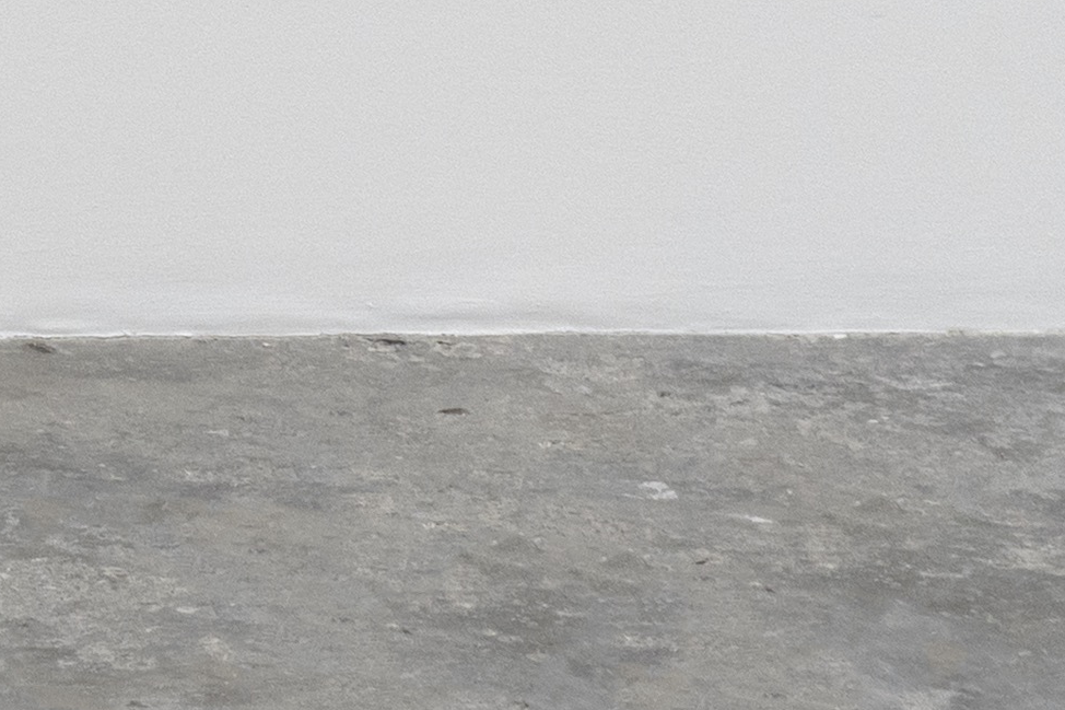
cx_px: -1193
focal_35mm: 231
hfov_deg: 8.4
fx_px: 6835
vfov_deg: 5.6
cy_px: -1241
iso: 320
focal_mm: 25
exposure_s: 1/13
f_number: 10
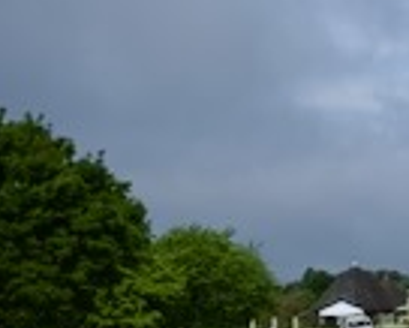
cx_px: 565
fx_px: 1127
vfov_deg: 16.6
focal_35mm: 93
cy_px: 169
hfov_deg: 18.7
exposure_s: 1/800
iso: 100
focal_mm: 18.3
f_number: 5.6
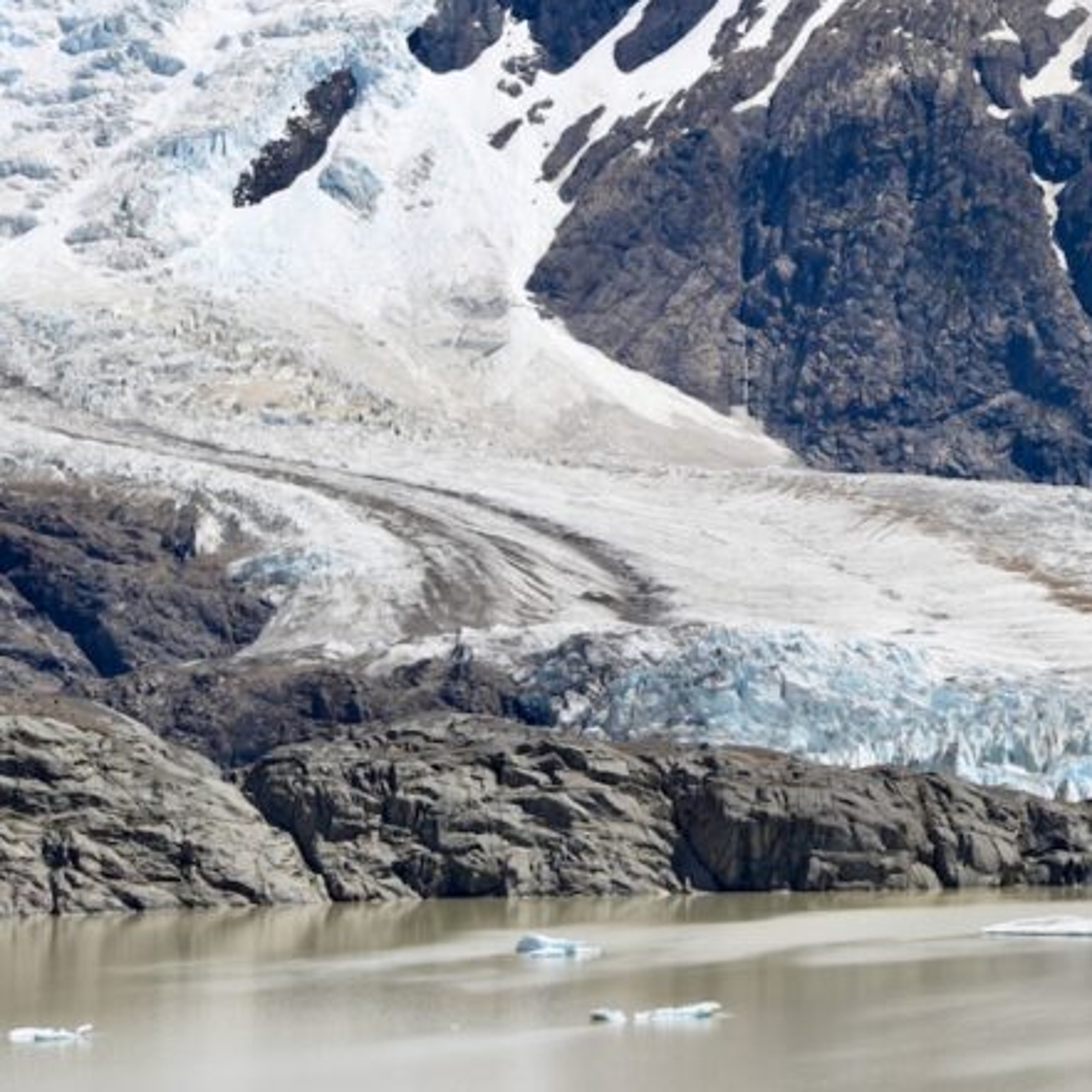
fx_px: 5996
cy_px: 401
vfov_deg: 10.4
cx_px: 1025
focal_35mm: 168
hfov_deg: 10.3
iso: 200
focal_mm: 85
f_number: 8
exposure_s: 1/800
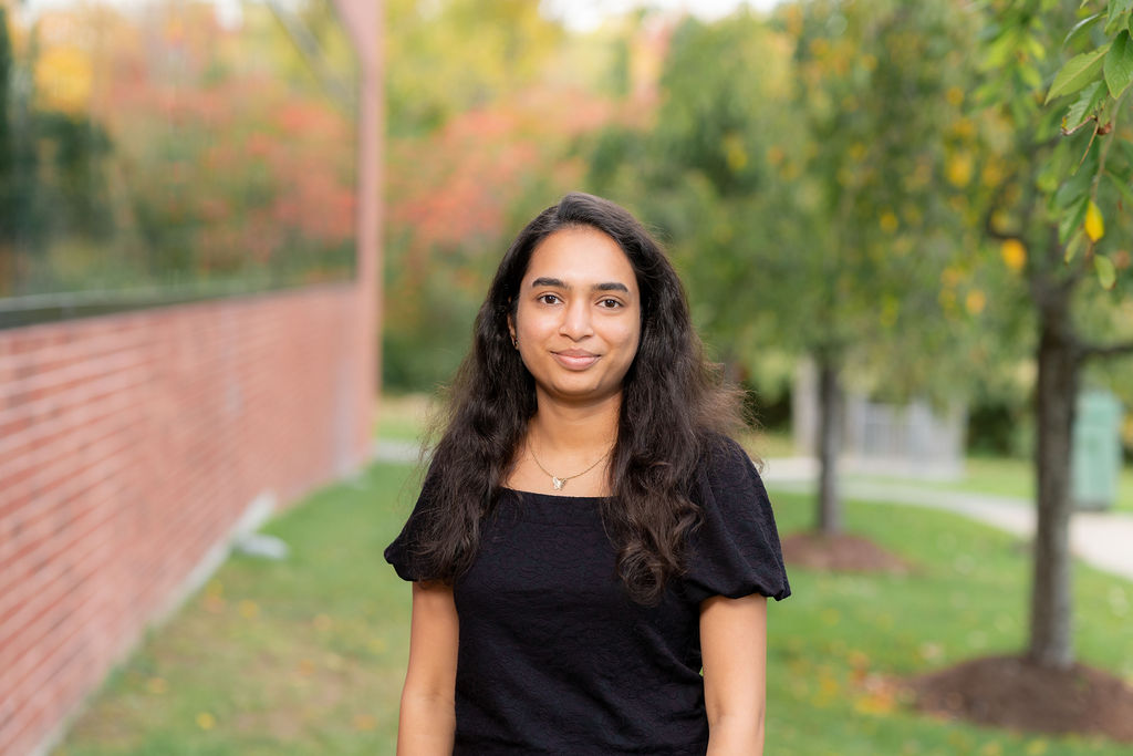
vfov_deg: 16.1
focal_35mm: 85
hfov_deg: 23.9
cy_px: 378
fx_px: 2675
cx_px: 566
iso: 125
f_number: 2.8
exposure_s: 1/100
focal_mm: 85
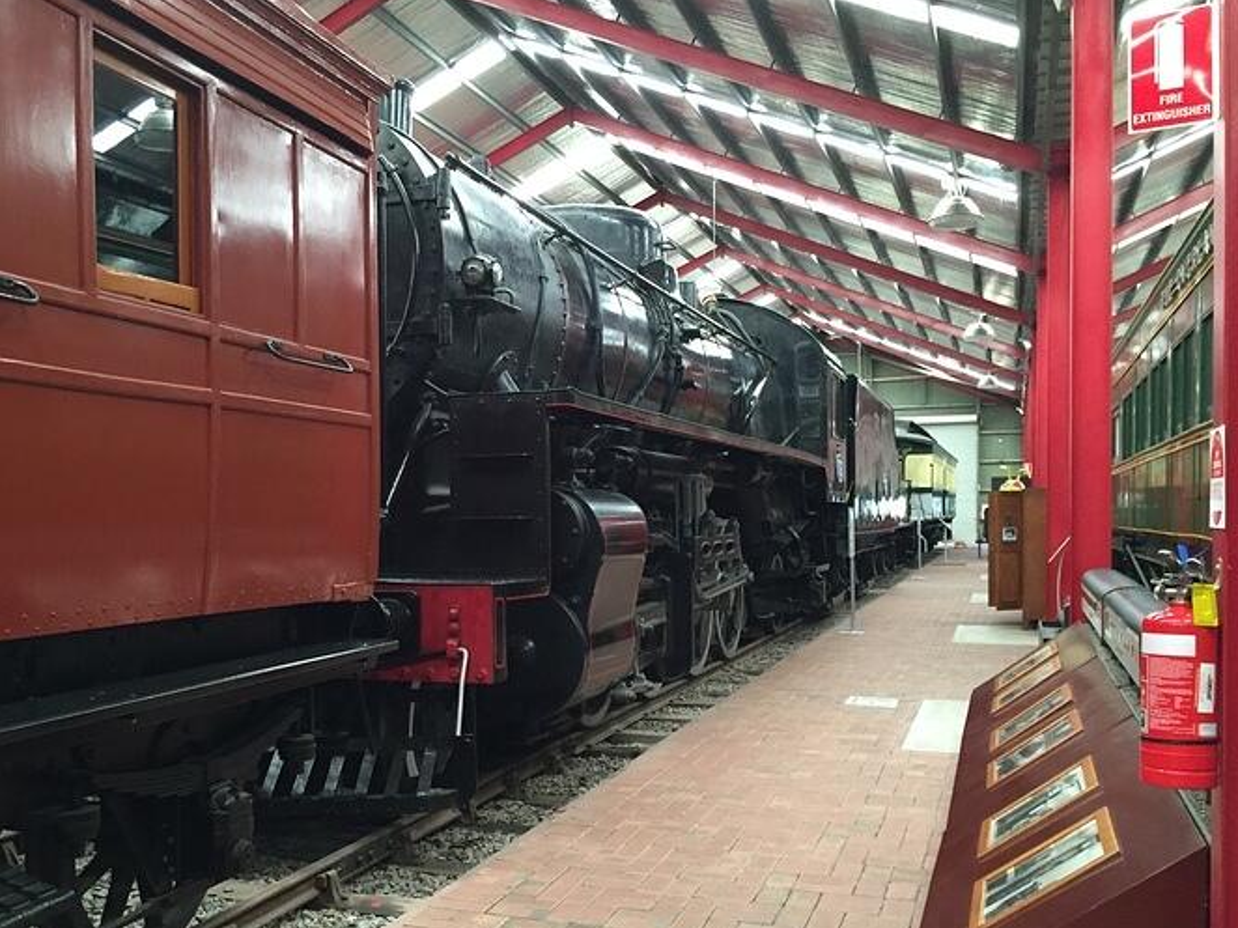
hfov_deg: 52.3
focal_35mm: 35
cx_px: 506
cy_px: 545
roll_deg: -0.6
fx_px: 1252
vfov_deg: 40.5
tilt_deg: -0.6
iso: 200
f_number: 2.2
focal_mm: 4.15
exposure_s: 1/30
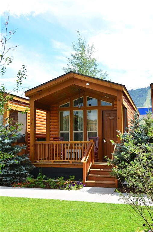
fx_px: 250
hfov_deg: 34.0
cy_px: 116
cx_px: 76
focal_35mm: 39
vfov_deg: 49.7
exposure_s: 1/320
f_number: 9
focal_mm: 26
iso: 200
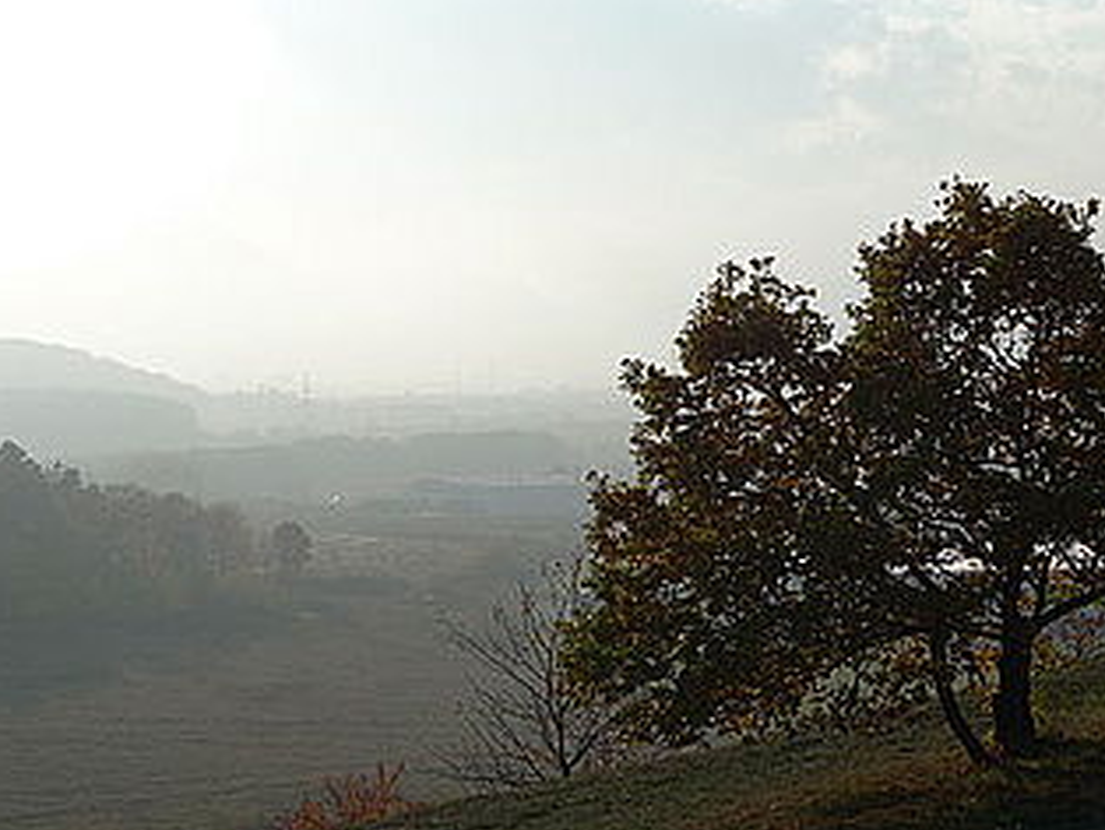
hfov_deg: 22.6
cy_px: 411
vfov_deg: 17.2
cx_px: 746
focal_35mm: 86
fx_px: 2747
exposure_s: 1/1000
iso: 80
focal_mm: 12.8
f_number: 5
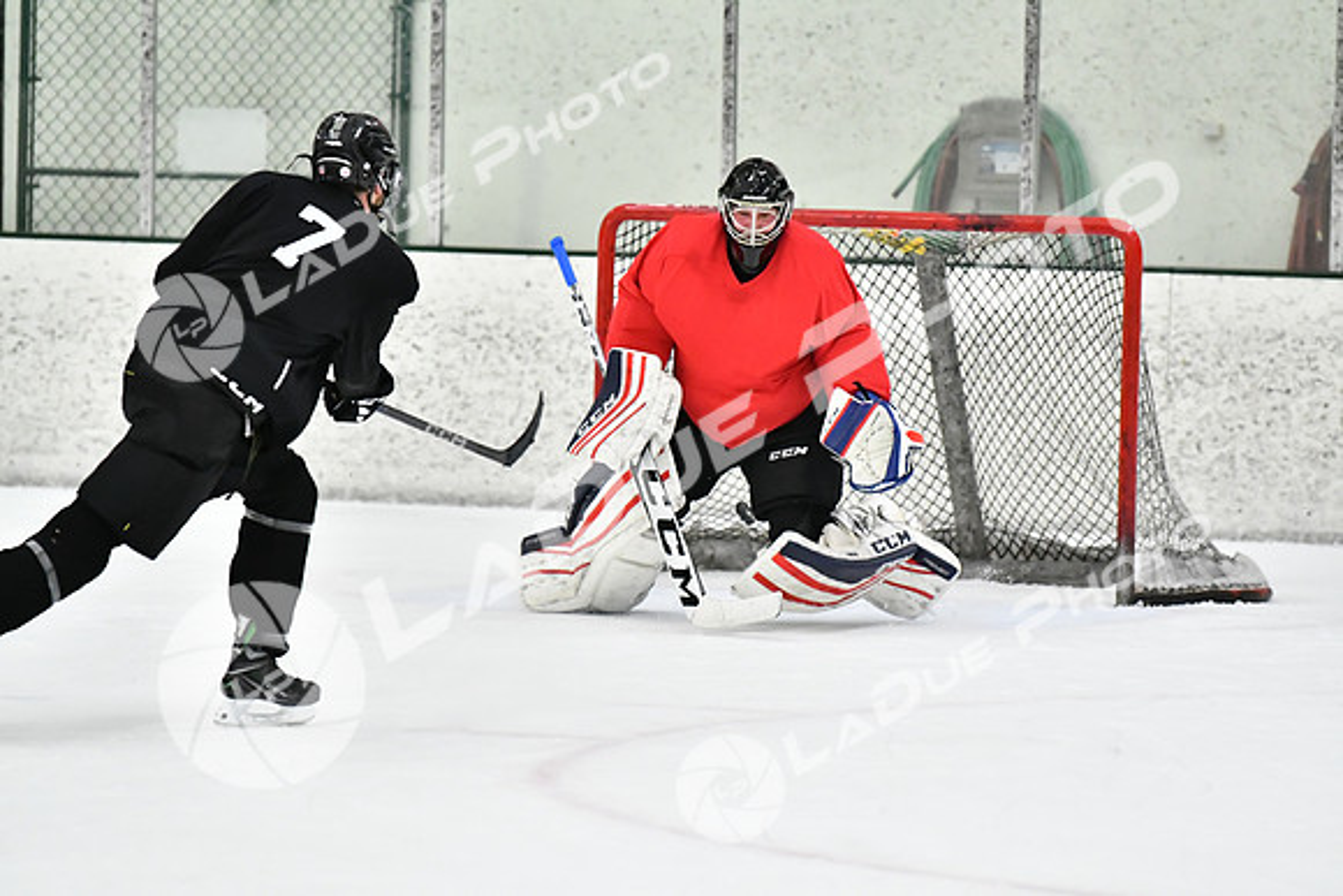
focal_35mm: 262
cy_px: 448
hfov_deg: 7.8
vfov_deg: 5.2
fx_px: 9795
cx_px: 672
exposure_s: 1/1250
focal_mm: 175
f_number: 2.8
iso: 5000
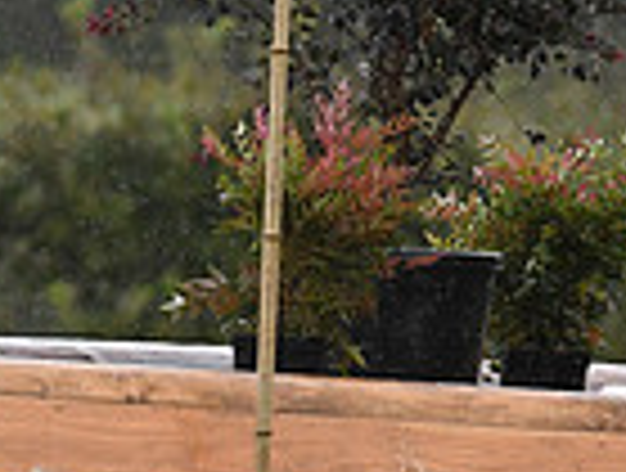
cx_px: 1130
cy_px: 182
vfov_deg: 1.2
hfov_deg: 1.6
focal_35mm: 1200
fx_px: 21757
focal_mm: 200
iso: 2000
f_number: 4.5
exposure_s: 1/1250
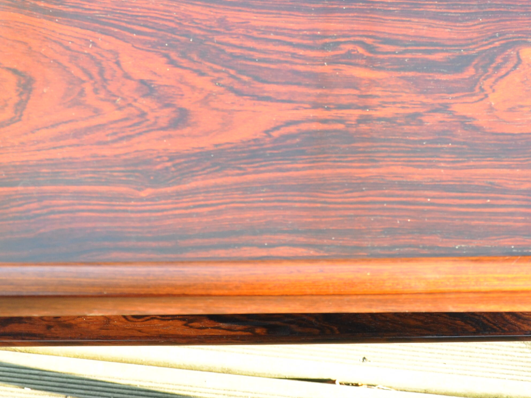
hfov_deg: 26.0
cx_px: 257
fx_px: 1151
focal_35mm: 75
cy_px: 20
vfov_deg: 19.2
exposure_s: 1/45
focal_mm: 24
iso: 500
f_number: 6.7
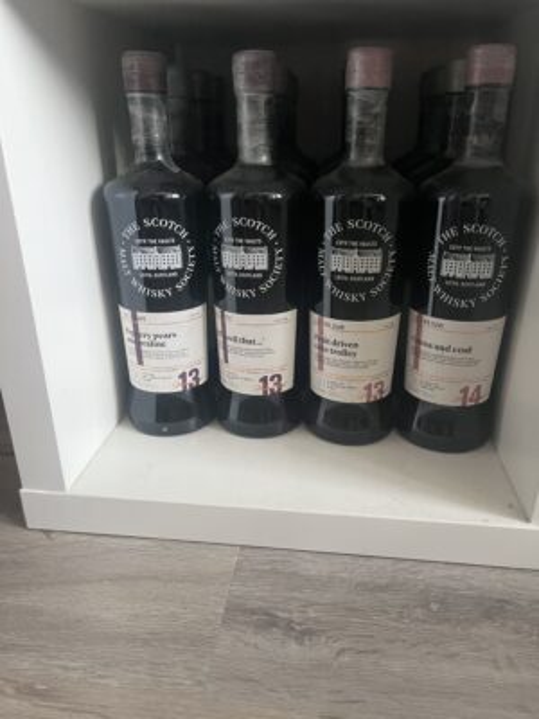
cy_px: 360
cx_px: 270
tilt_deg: -21.4
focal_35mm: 26
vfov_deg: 67.3
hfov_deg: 53.1
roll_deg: +2.0
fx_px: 540
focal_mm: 5.1
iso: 500
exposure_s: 1/57
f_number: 1.6
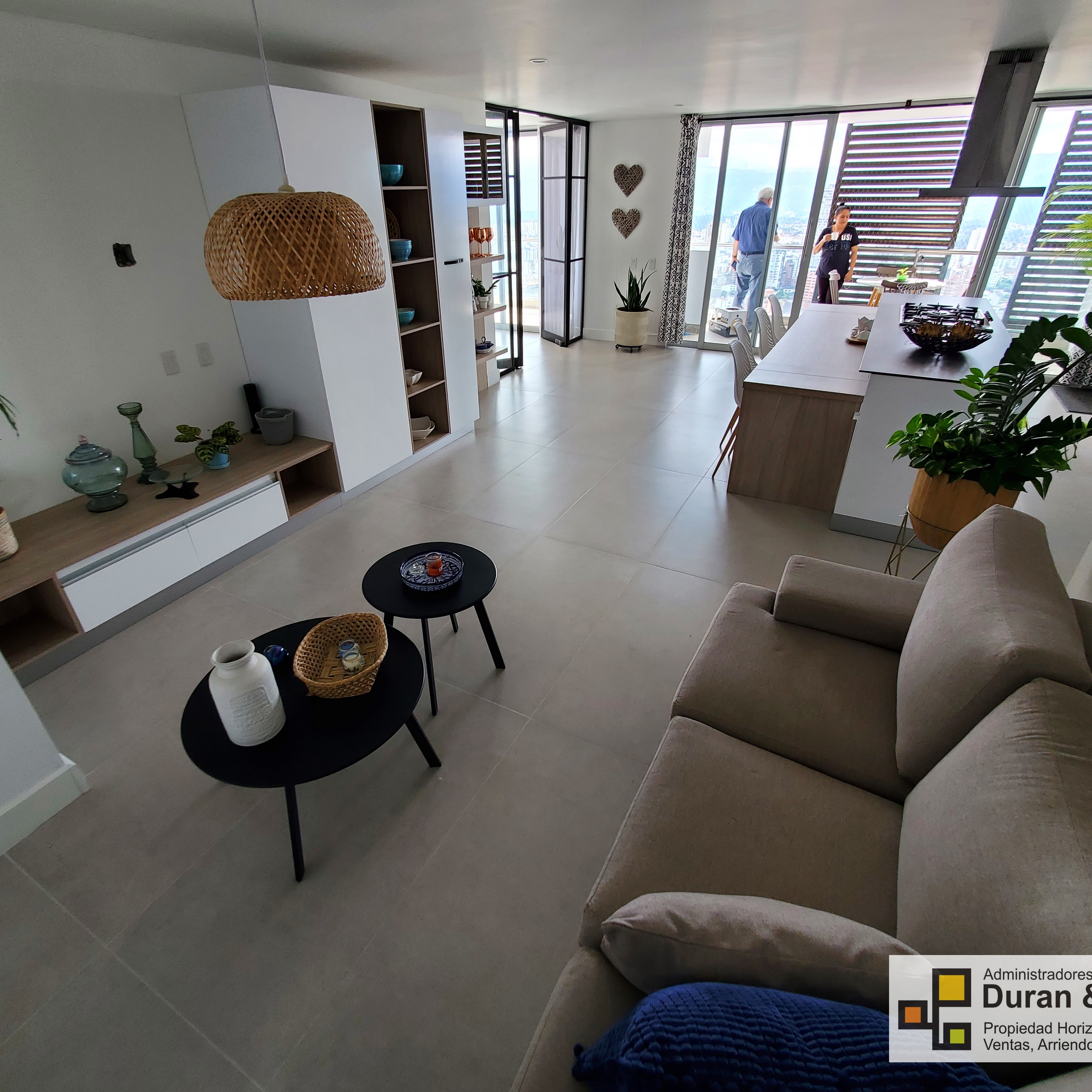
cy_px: 529
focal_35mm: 16
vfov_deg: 87.4
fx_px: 571
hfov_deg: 87.4
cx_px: 522
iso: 50
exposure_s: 1/45
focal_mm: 1.8
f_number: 2.2
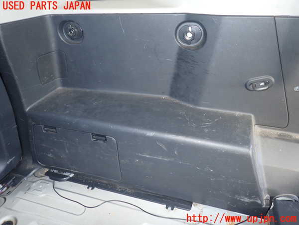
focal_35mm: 25
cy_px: 112
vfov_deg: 54.9
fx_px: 216
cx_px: 150
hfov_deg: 69.4
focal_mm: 4.5
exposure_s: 1/30
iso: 200
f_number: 2
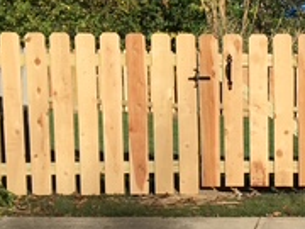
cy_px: 114
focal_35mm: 103
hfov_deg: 18.3
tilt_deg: -6.7
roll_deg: -2.1
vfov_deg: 14.4
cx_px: 346
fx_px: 908
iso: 25
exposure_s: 1/2564
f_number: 2.2
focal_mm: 4.15
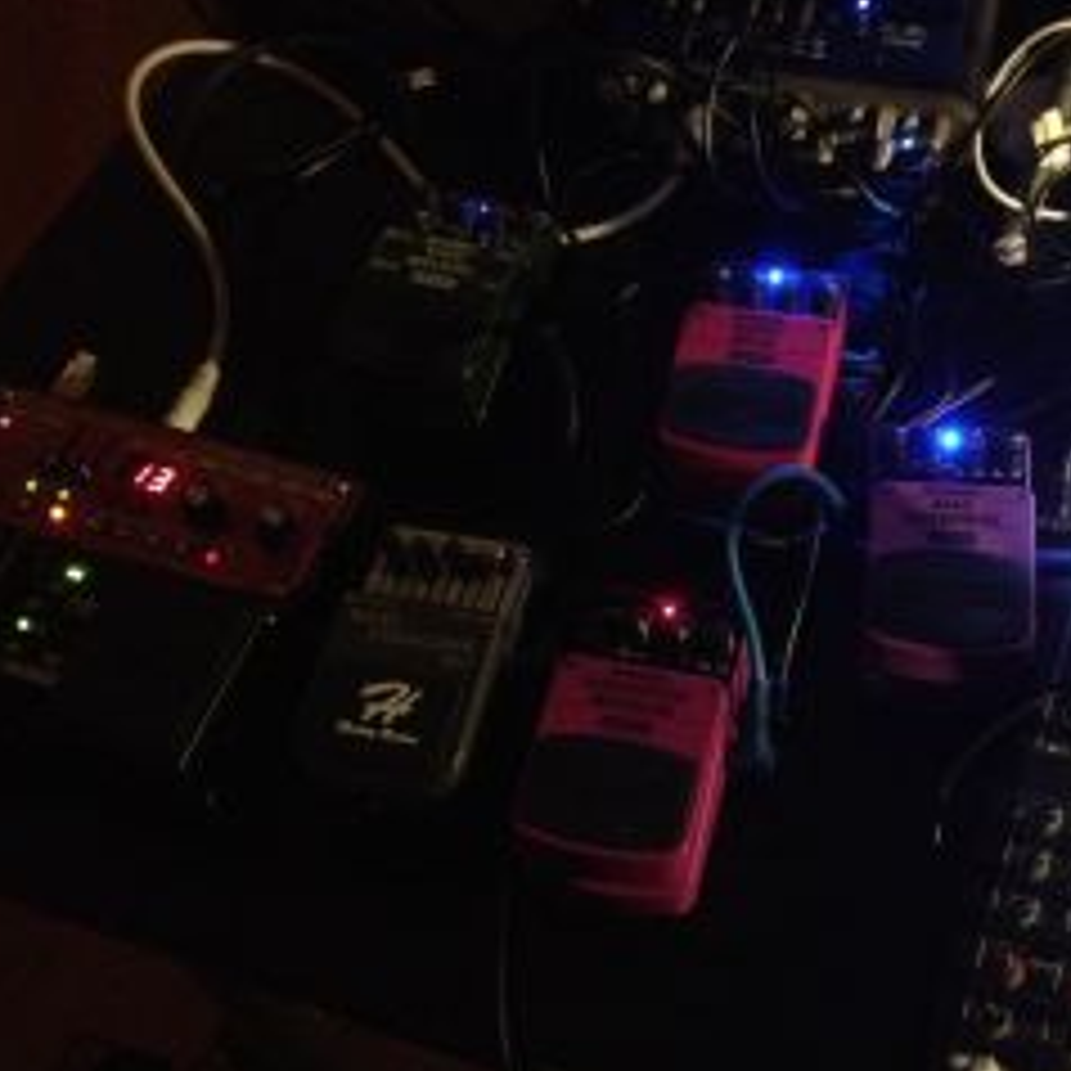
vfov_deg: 32.7
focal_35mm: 52
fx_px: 1820
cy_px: 634
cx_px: 783
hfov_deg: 32.3
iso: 800
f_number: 2.4
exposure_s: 1/15
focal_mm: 4.28
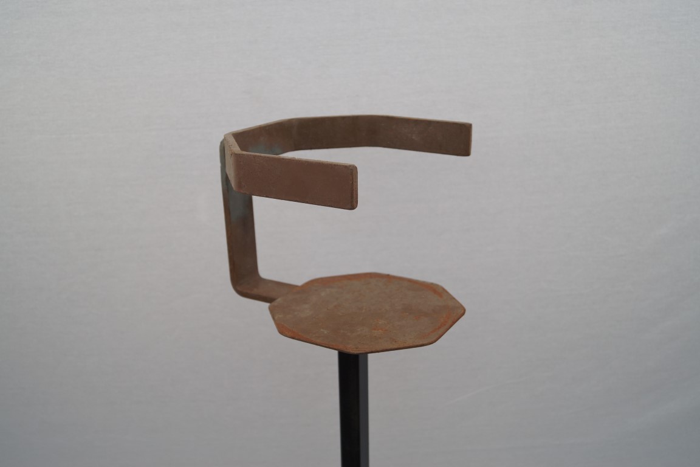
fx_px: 700
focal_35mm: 36
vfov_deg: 36.9
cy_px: 234
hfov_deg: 53.1
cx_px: 350
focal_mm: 24
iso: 125
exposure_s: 1/160
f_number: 4
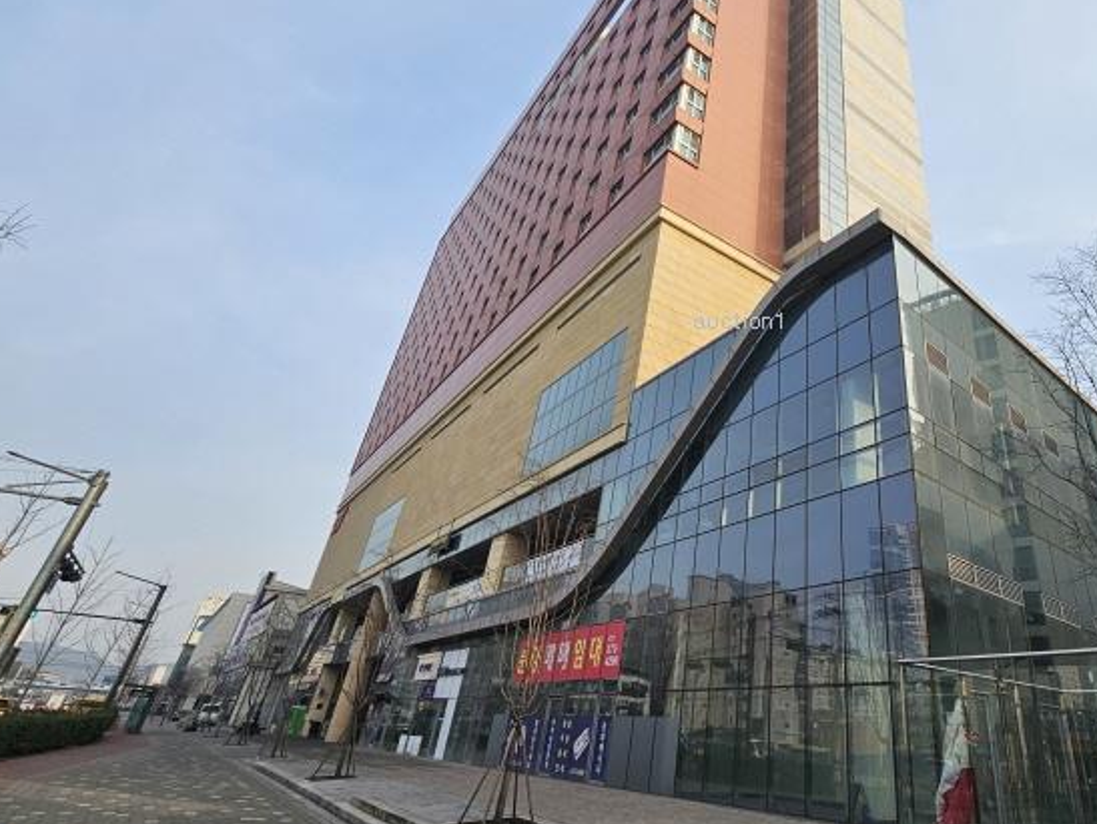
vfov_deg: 68.2
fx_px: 603
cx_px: 738
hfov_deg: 81.6
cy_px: 335
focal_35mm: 19
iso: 50
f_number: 2.2
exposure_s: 1/1480
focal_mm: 2.2
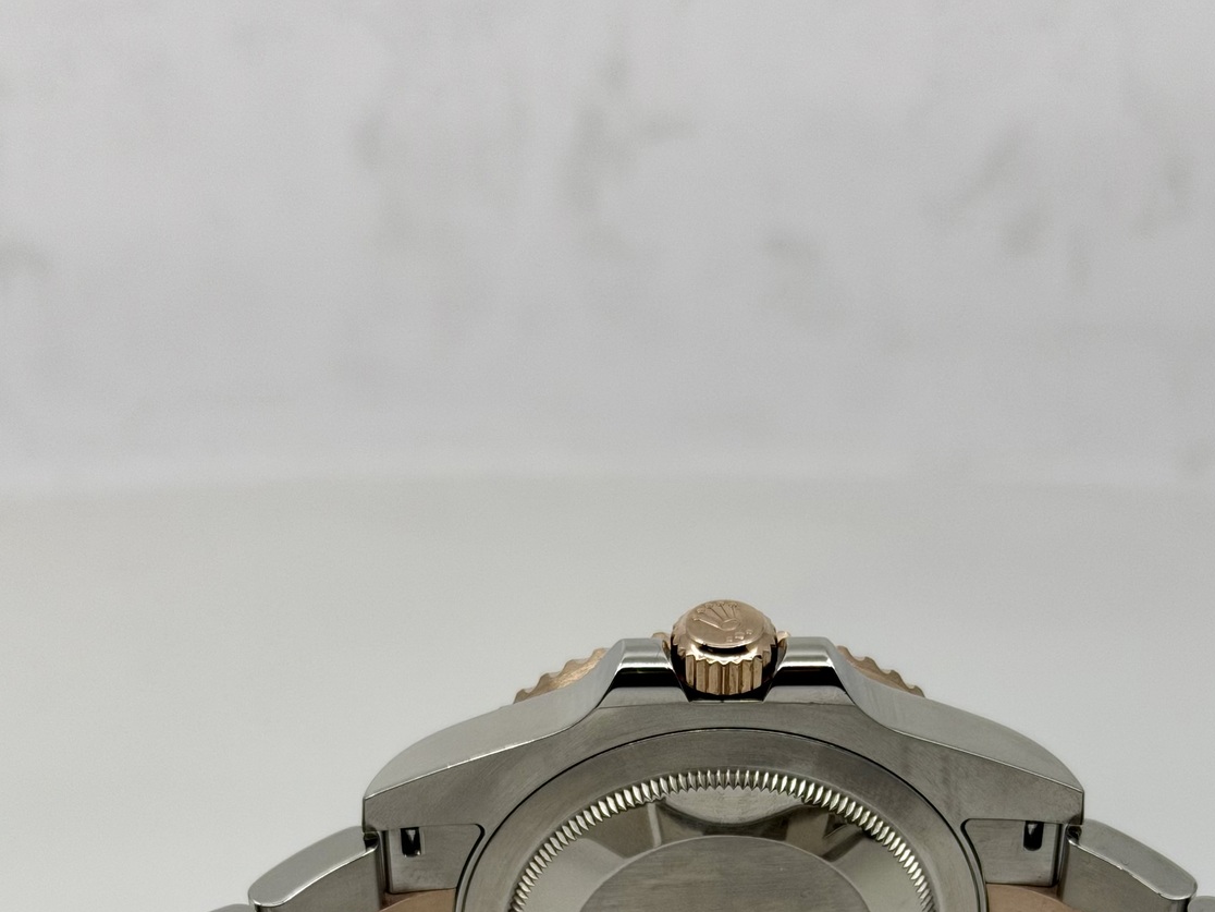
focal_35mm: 86
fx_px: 3019
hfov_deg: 22.7
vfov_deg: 16.5
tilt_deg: -30.9
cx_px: 721
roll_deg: +0.8
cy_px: 1089
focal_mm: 6.76
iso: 64
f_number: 1.78
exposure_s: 1/1429
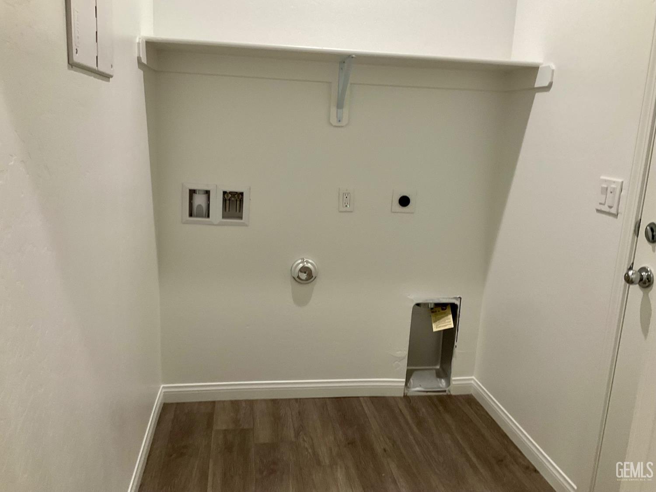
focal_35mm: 29
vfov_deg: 48.2
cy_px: 246
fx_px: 550
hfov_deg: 61.7
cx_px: 328
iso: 80
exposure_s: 1/60
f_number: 1.8
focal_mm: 3
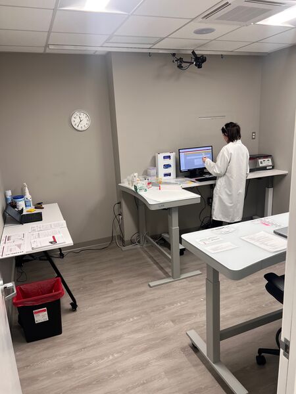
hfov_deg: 53.1
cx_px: 148
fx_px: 296
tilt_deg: -14.0
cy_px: 197
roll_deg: +2.4
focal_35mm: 26
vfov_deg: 67.3
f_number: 1.5
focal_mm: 5.7
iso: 80
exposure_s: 1/120
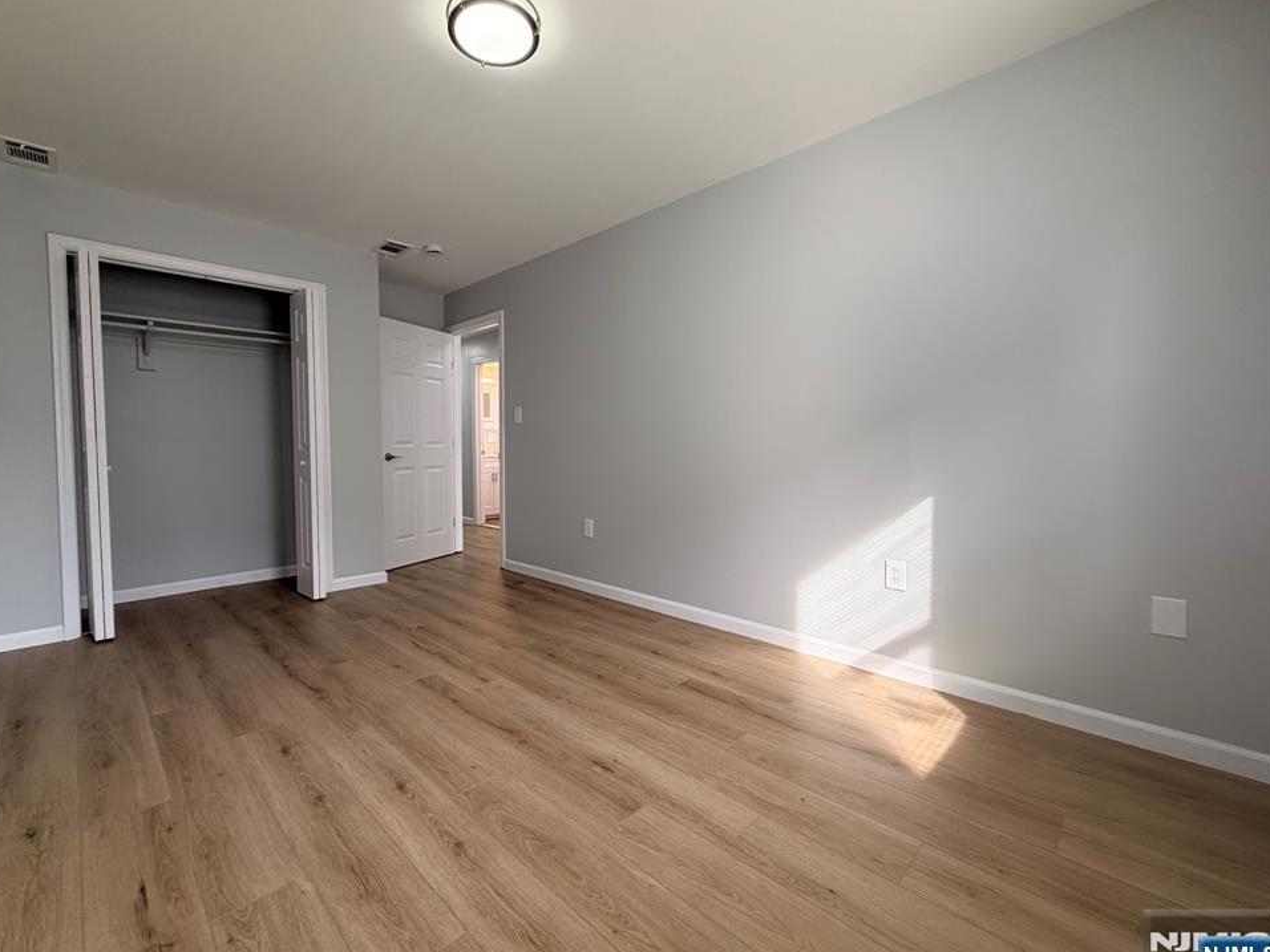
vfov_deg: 81.7
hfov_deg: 98.1
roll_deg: +0.1
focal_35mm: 15
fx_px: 550
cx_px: 598
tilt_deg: -0.4
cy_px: 463
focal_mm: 2.22
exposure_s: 1/120
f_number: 2.2
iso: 125
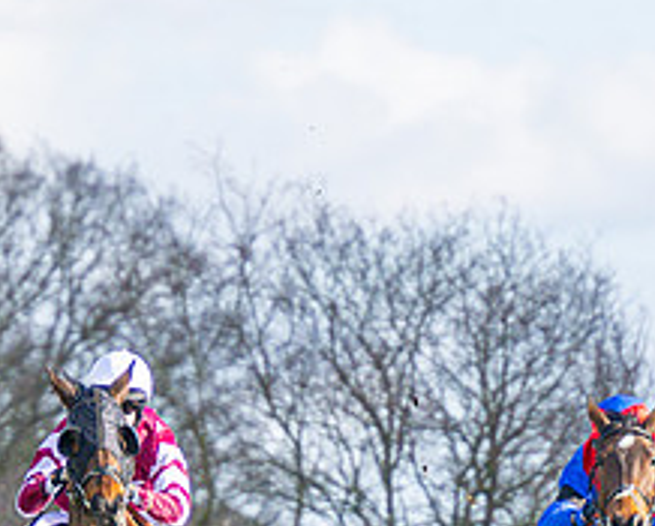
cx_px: 118
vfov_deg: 1.6
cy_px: 759
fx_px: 18480
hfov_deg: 2.0
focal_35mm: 952
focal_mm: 175
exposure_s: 1/1600
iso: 400
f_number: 4
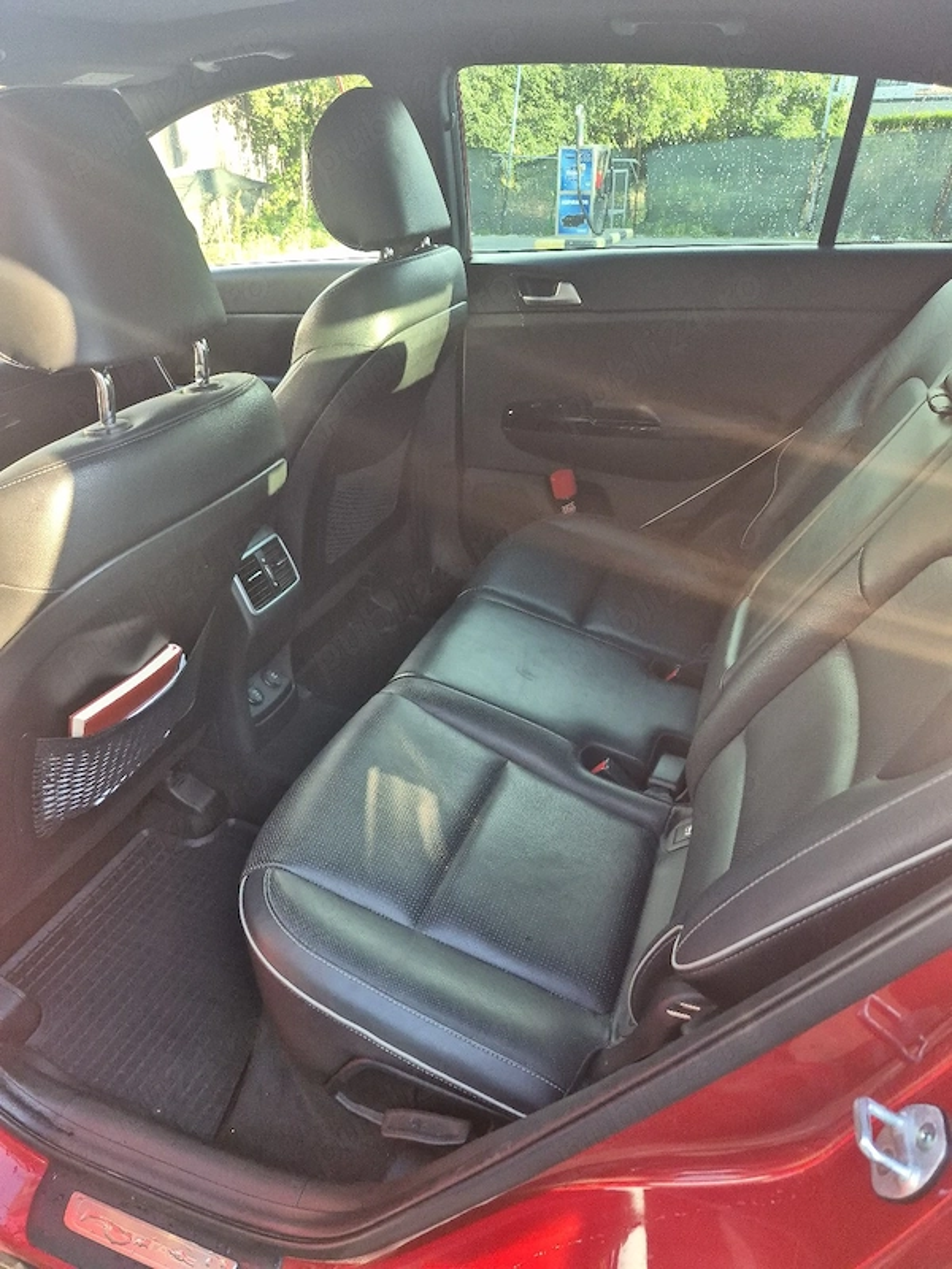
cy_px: 634
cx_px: 476
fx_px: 843
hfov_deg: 58.9
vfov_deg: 73.9
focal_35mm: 23
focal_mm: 5.4
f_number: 1.8
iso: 125
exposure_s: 1/182
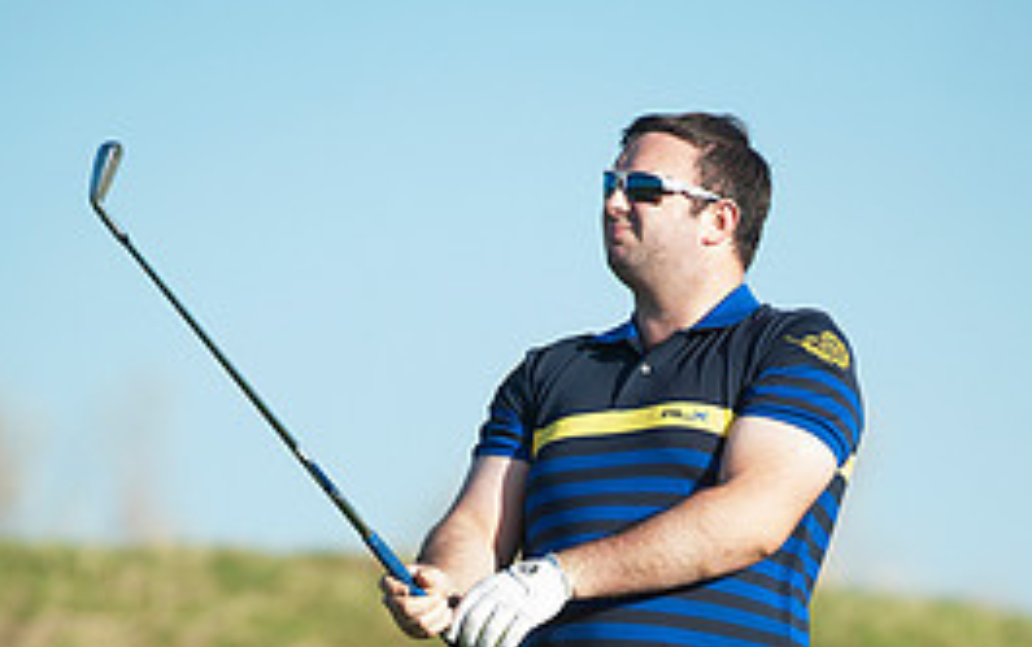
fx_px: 14606
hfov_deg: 4.0
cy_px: 678
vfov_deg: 2.5
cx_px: 532
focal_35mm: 519
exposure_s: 1/1250
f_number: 5.6
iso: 400
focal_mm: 300
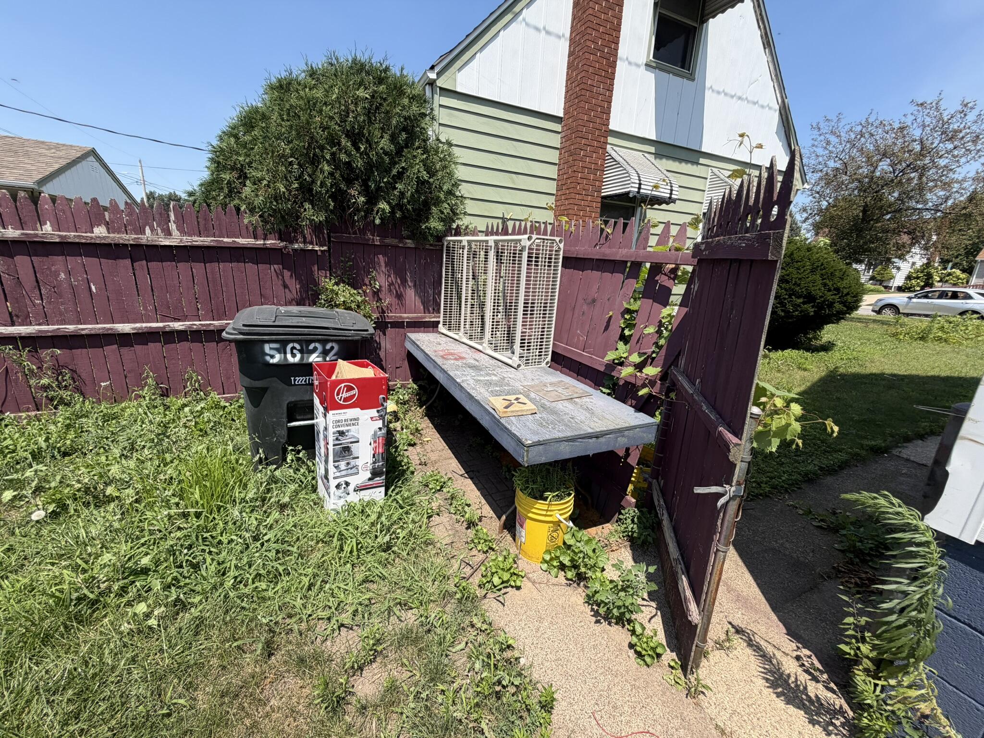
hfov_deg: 102.1
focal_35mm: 14
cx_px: 492
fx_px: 398
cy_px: 369
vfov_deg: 85.7
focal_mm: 2.22
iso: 32
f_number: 2.2
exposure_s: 1/770
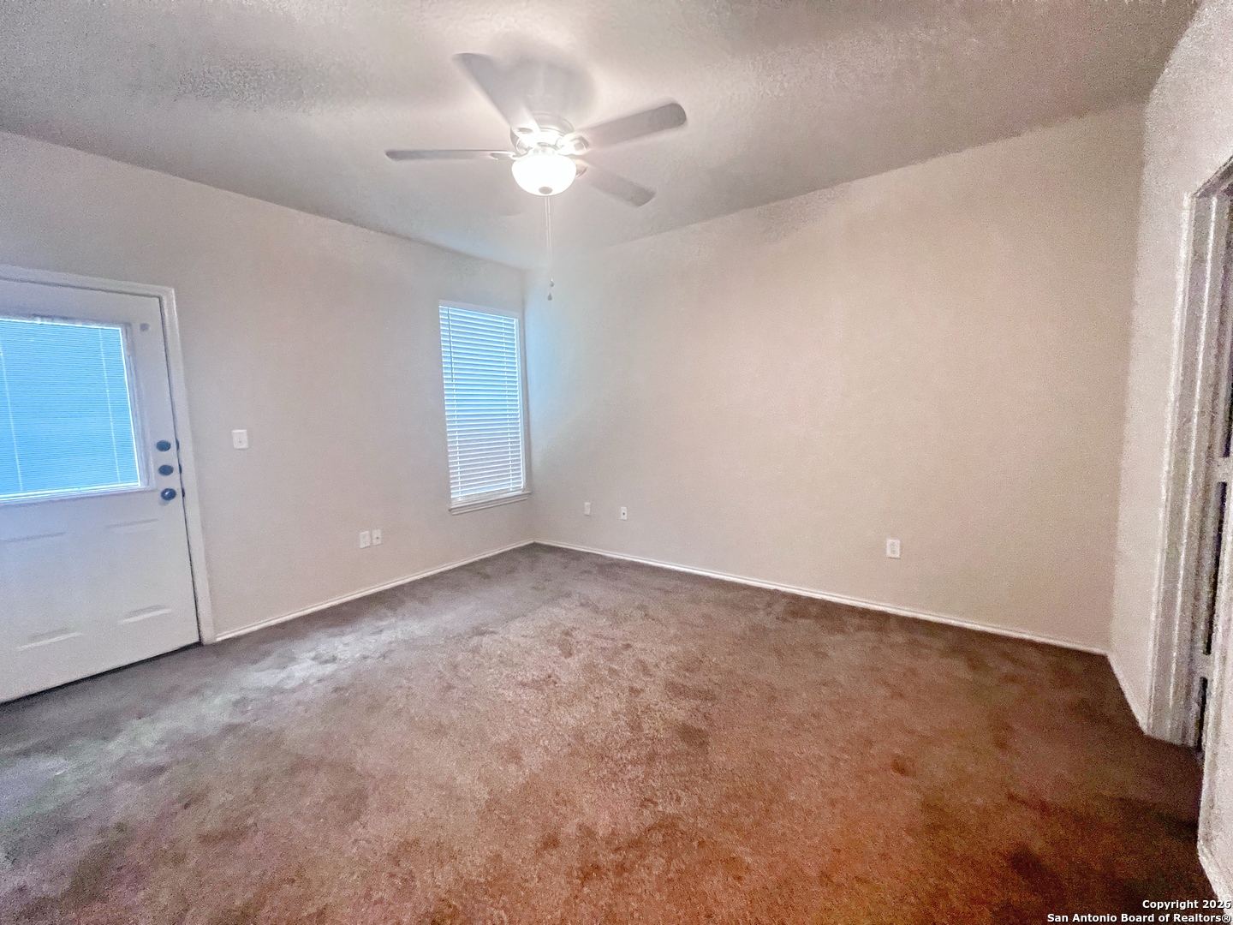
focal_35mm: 13
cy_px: 462
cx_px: 616
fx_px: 463
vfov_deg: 89.9
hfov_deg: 106.2
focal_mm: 1.57
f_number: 1.8
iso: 640
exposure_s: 1/60
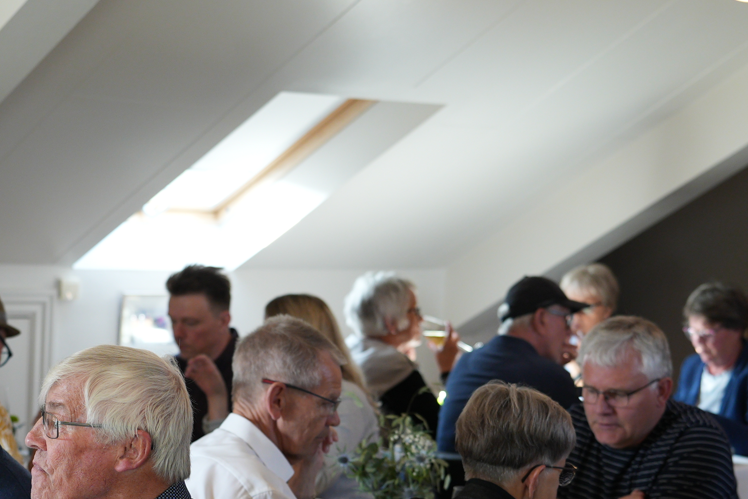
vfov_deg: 14.4
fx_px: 1953
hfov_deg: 21.7
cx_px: 302
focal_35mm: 94
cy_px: 461
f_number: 2.5
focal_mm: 35
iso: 640
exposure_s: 1/160
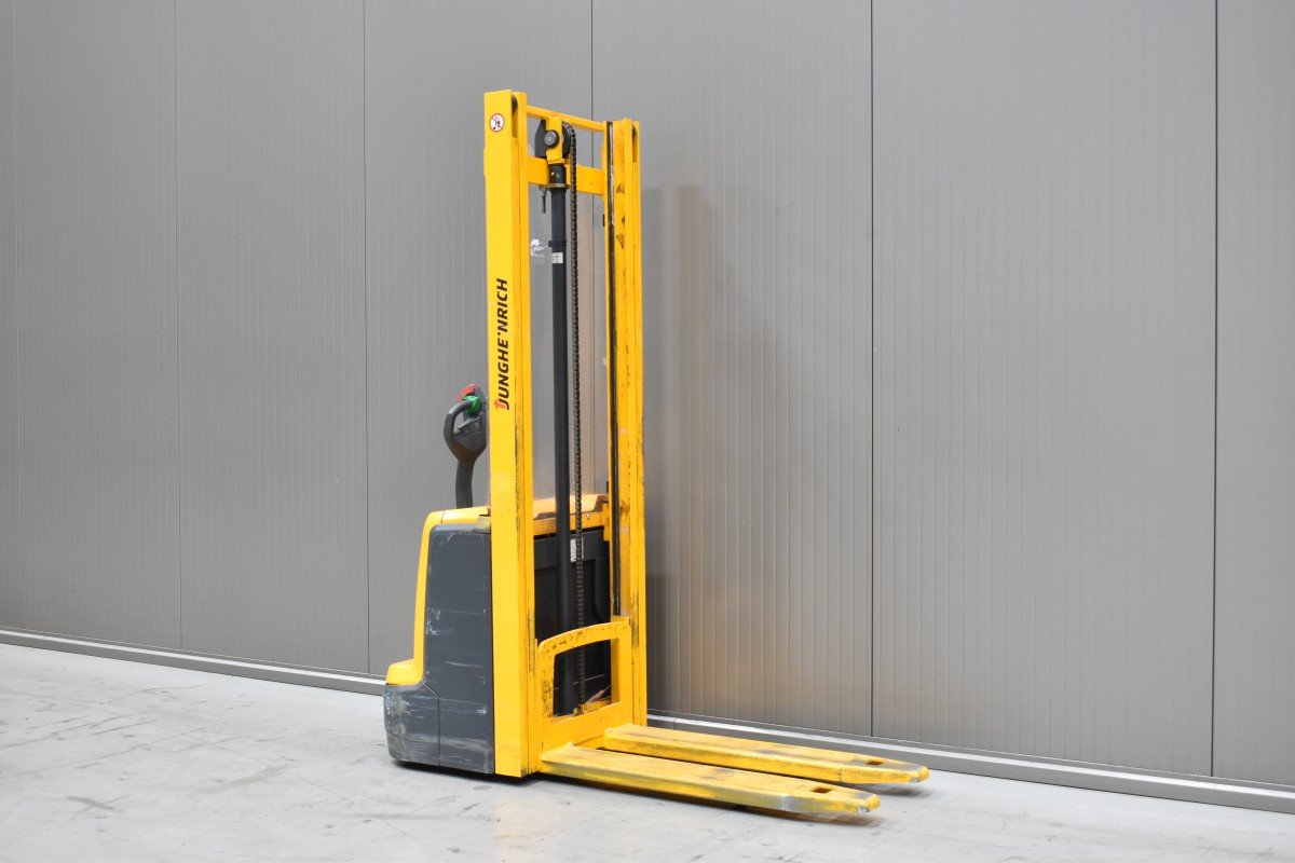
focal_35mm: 44
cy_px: 432
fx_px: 1565
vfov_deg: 30.8
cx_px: 648
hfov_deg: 45.0
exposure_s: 1/25
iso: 1250
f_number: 5.6
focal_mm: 29
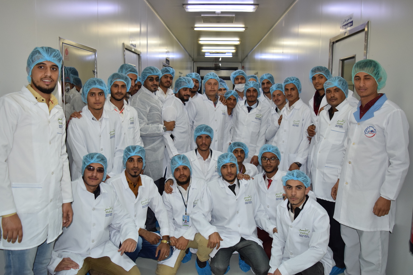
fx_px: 310
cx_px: 206
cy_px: 138
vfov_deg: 47.9
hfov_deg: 67.4
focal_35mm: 27
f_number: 4
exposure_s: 1/200
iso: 800
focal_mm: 18
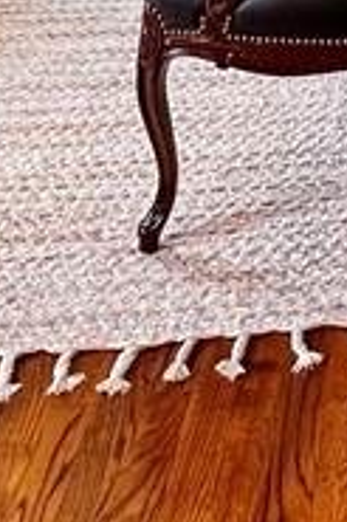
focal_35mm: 75
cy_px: -553
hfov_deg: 16.7
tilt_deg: +0.2
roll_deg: +1.6
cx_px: 502
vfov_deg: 17.7
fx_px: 1086
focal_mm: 1.57
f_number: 1.8
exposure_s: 1/60
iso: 250
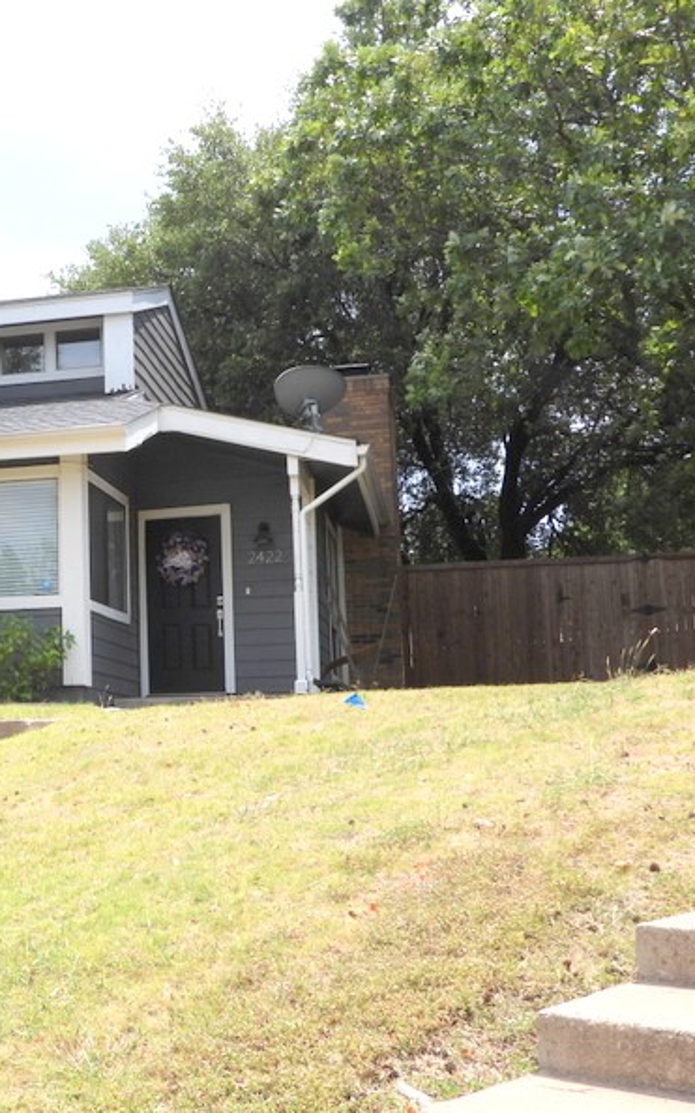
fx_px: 1516
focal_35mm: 50
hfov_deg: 24.4
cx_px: -39
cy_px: 556
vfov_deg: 40.3
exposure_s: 1/1250
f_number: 3.2
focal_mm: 6.3
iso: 100
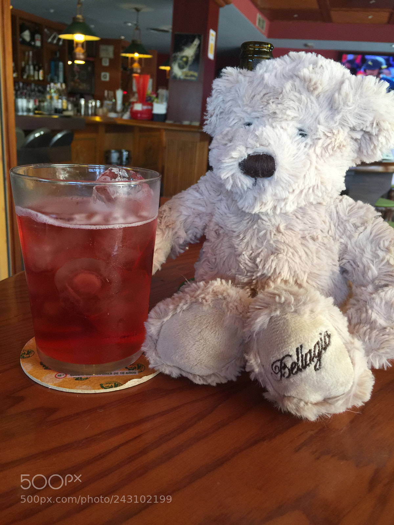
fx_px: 440
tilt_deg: -16.3
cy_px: 262
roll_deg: -3.9
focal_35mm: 29
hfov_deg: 48.2
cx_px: 197
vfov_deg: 61.7
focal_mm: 4.15
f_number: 2.2
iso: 40
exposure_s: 1/33
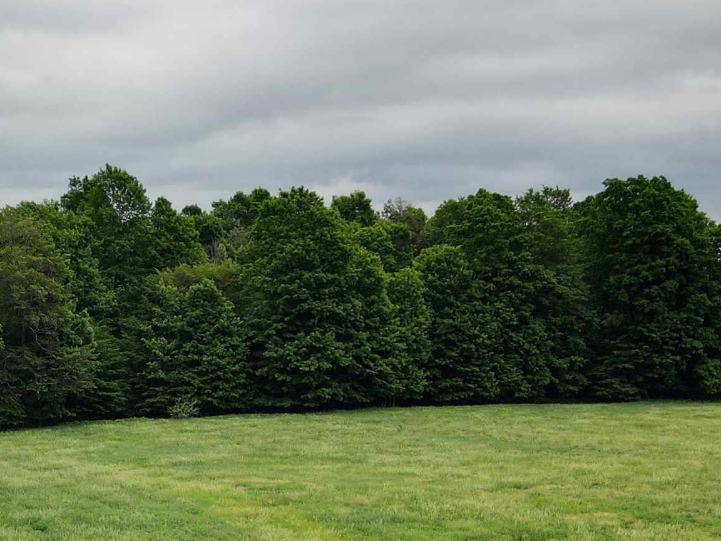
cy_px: 495
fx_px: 1333
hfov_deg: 29.3
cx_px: 98
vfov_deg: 22.3
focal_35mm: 64
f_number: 2.8
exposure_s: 1/640
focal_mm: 4.5
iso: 100
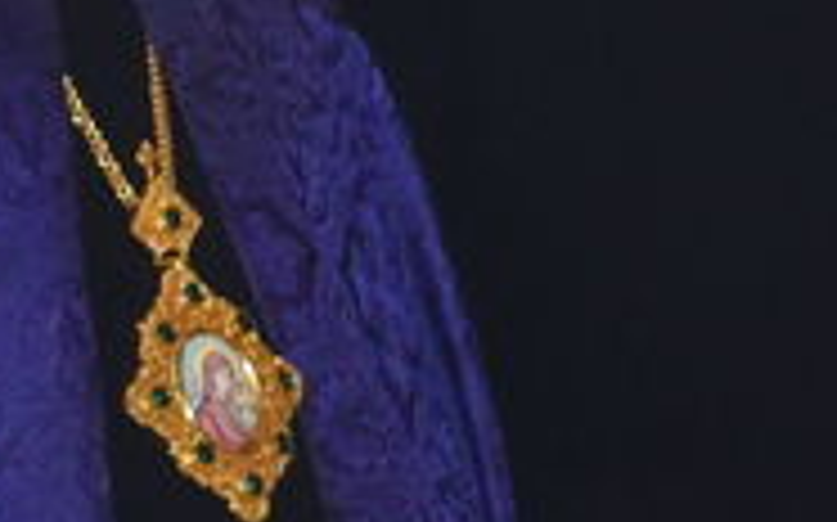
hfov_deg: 2.8
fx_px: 17143
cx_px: -945
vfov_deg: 1.7
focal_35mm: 752
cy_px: -277
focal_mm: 98
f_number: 4
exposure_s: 1/200
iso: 1600
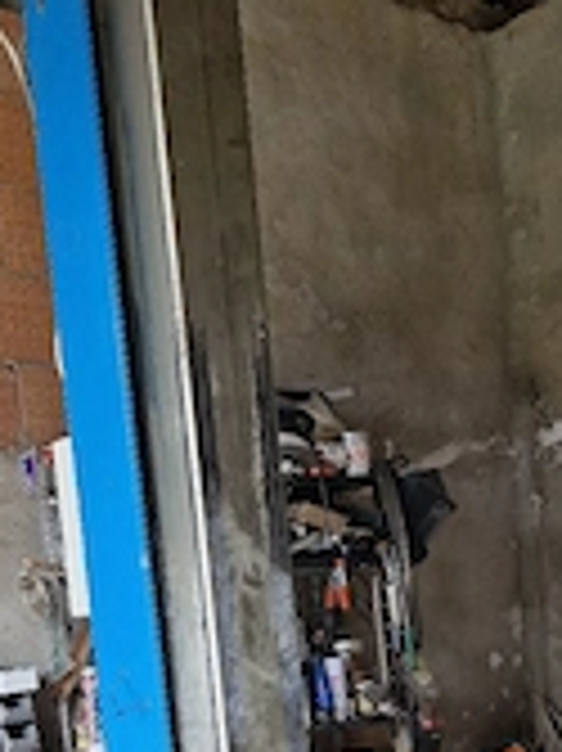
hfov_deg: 26.4
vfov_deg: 32.5
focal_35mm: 55
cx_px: 378
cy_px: 729
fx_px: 1192
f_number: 1.8
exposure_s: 1/100
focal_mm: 5.54
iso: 50
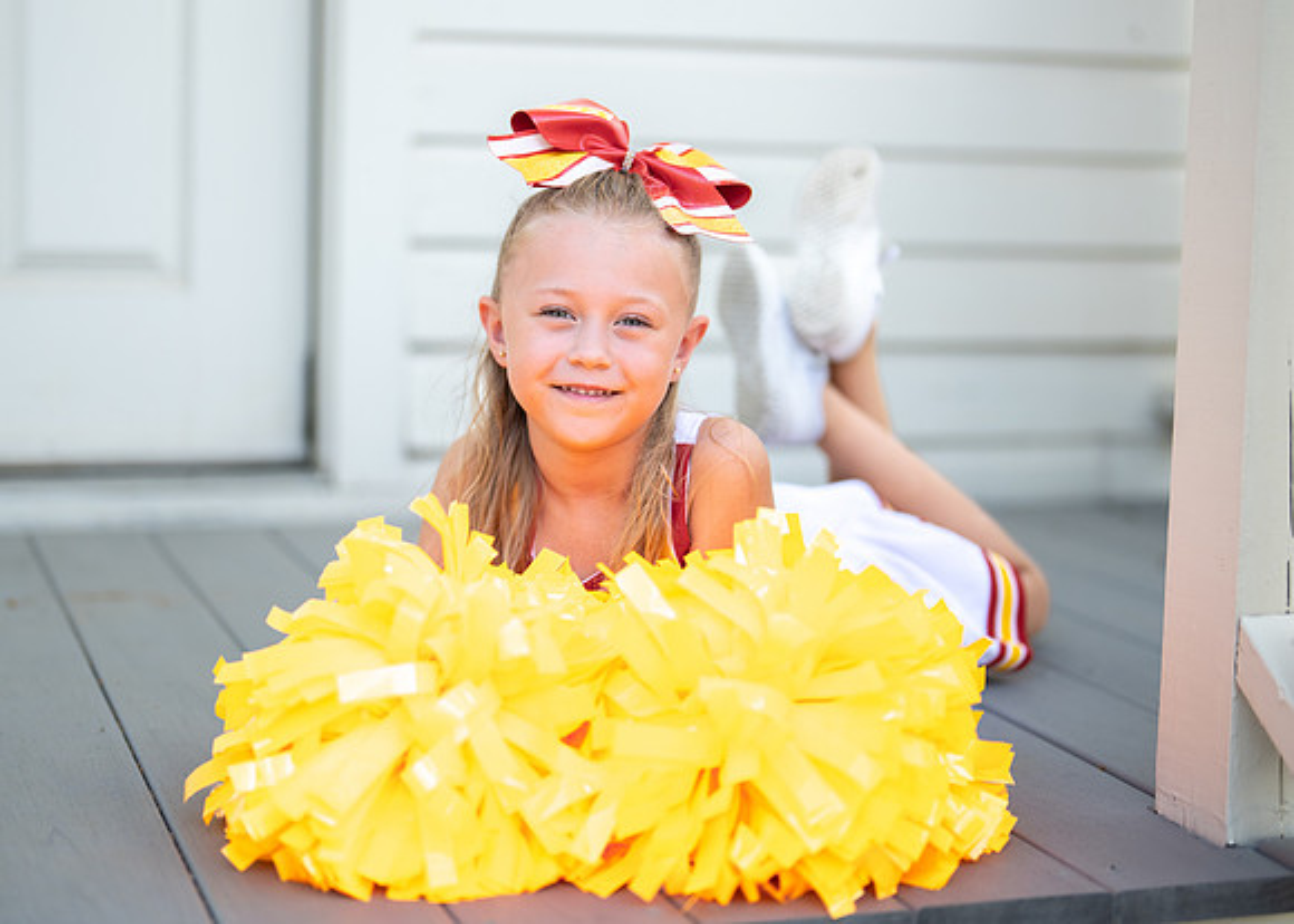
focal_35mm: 65
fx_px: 2403
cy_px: 398
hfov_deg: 30.1
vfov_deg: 21.7
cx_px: 596
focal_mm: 50
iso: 100
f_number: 1.2
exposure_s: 1/2500
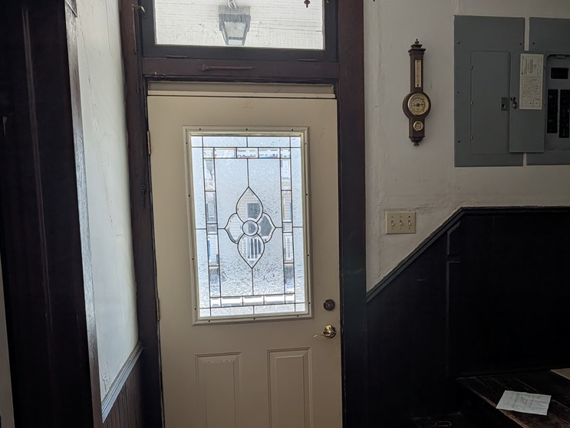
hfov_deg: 55.2
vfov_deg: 42.4
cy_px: 286
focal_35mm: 33
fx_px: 544
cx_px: 315
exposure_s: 1/773
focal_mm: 6.9
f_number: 1.68
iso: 21
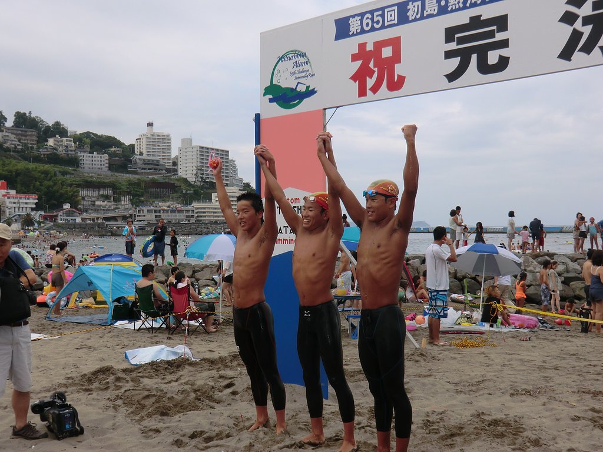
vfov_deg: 36.0
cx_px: 302
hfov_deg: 46.8
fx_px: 697
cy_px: 226
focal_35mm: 40
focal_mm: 7.1
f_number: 3.8
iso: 64
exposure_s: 1/500
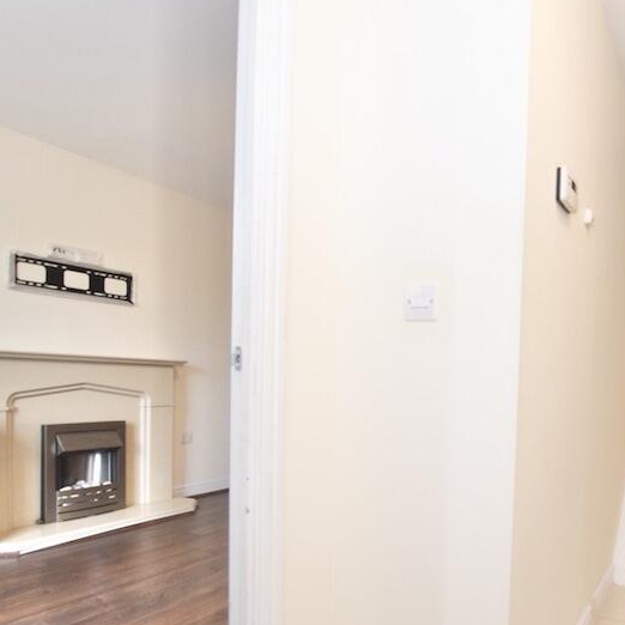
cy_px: 398
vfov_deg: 61.9
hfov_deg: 59.1
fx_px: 511
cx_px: 480
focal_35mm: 25
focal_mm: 10
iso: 800
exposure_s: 1/100
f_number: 5
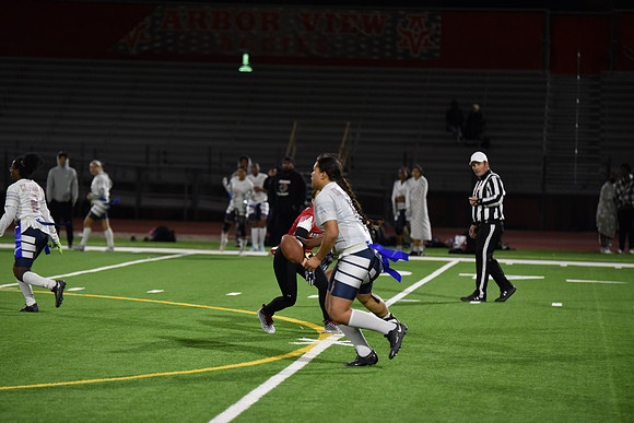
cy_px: 212
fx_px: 2730
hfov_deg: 13.2
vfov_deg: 8.9
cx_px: 317
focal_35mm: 155
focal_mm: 155
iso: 3200
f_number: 2.8
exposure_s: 1/640
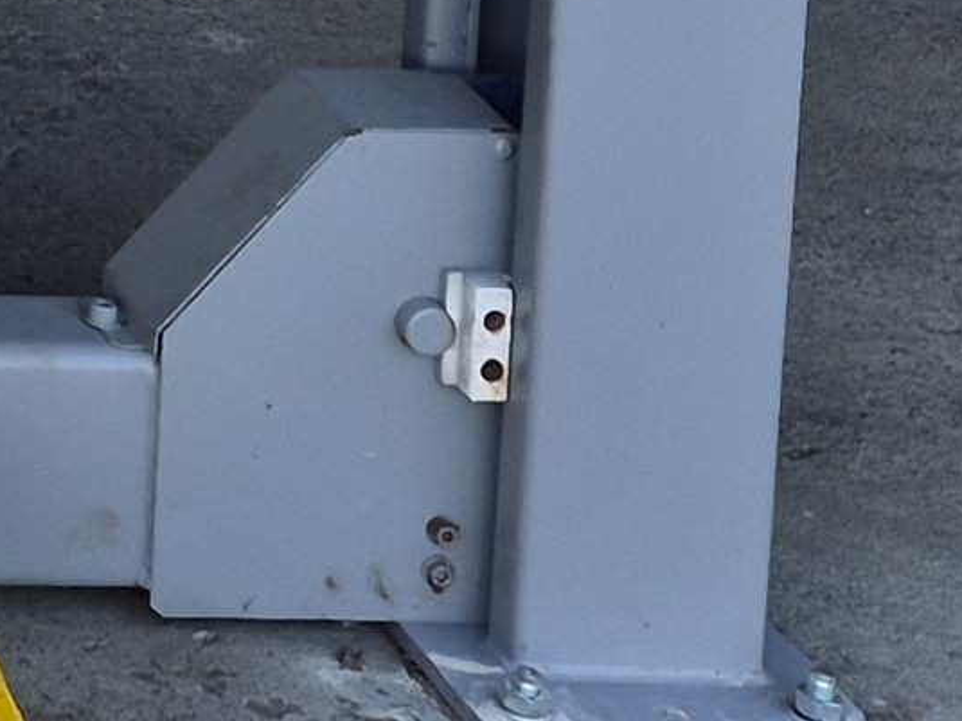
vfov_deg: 7.6
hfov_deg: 9.9
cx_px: -1476
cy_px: -1415
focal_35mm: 172
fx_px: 4779
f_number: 1.8
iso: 25
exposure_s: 1/196
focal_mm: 5.4
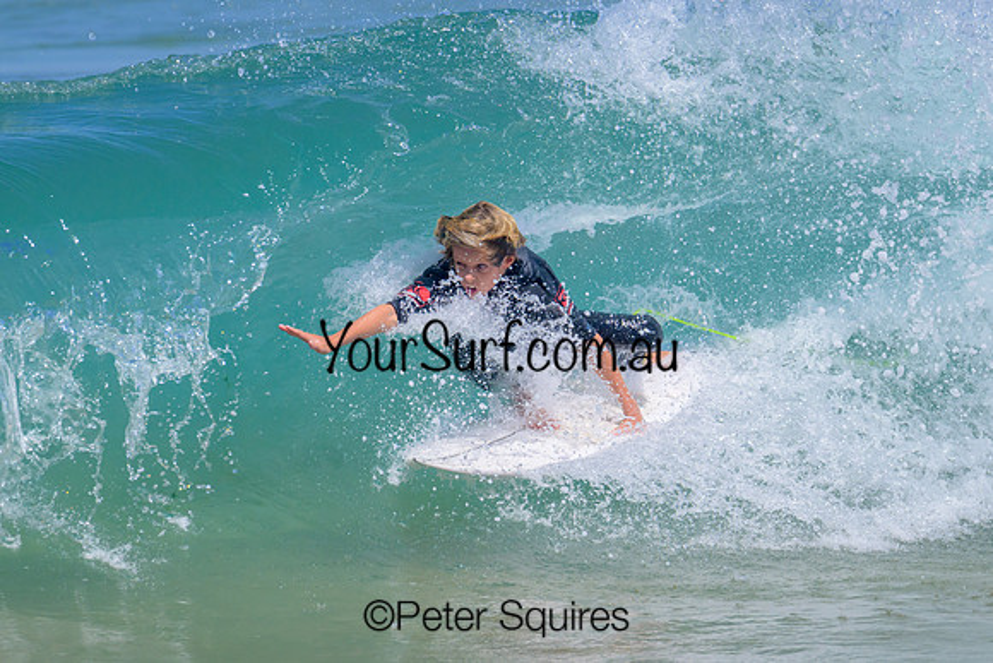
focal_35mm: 694
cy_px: 402
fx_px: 19136
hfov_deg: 3.0
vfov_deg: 2.0
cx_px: 675
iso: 720
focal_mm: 510
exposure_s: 1/2000
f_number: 11
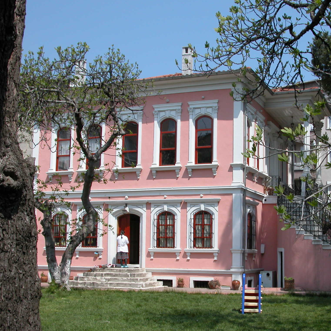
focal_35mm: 52
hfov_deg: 32.5
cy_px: 204
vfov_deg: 32.7
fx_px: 563
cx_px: 226
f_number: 6.3
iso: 100
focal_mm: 8.9
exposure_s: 1/362
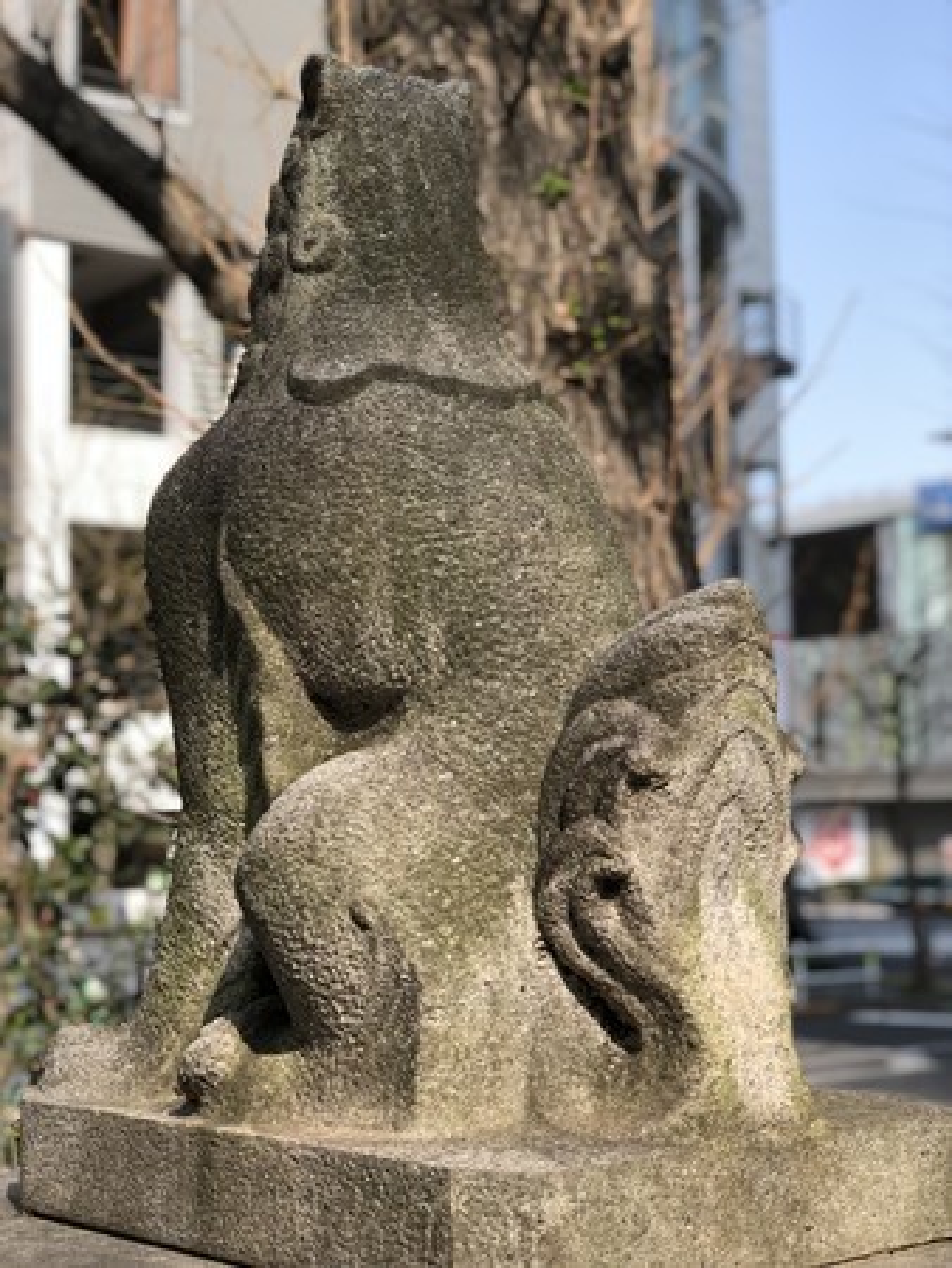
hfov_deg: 25.7
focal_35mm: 57
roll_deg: +1.3
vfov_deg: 33.8
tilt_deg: +5.8
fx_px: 2088
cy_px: 634
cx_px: 476
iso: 20
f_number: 2.8
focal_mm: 6.6
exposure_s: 1/269
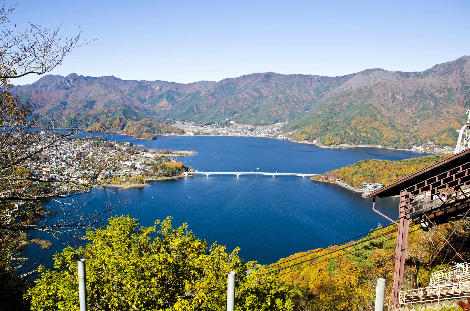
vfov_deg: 43.4
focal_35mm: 30
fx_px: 391
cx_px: 235
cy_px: 156
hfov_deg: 62.0
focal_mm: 20
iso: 100
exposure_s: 1/125
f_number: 8
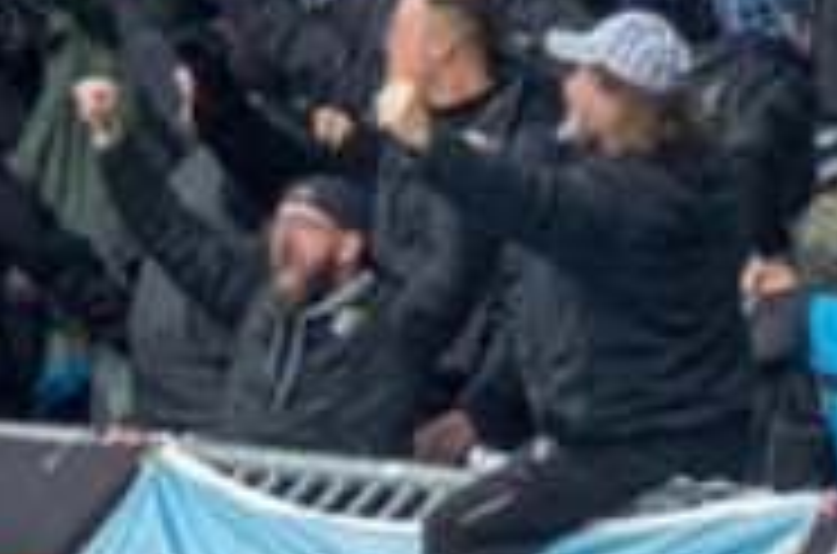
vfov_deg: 1.0
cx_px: 652
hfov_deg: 1.5
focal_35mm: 1406
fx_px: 32606
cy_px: 291
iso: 640
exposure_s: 1/250
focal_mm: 167.98
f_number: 4
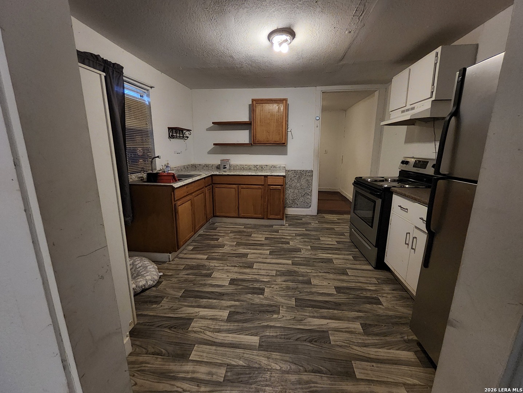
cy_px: 196
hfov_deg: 106.1
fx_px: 197
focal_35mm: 13
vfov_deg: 90.0
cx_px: 262
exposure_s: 1/60
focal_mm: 1.13
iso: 250
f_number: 2.2
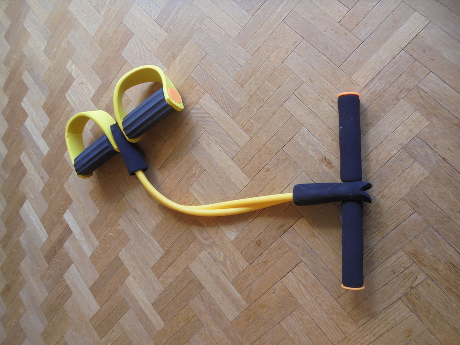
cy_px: 172
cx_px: 230
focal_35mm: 26
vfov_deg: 53.1
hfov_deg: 67.3
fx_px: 346
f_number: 3.5
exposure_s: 1/40
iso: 100
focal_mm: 4.6
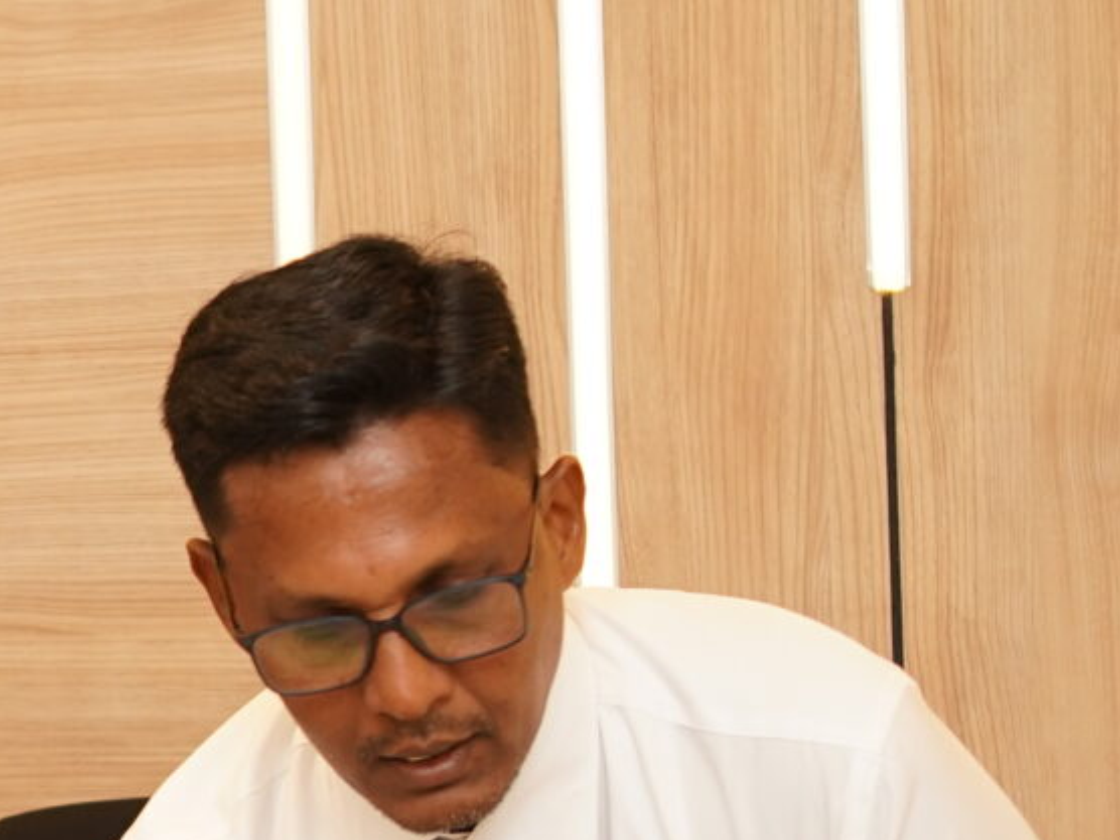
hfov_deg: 12.2
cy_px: 716
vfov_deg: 9.5
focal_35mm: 155
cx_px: -556
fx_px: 5015
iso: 320
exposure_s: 1/160
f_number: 2.8
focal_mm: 35
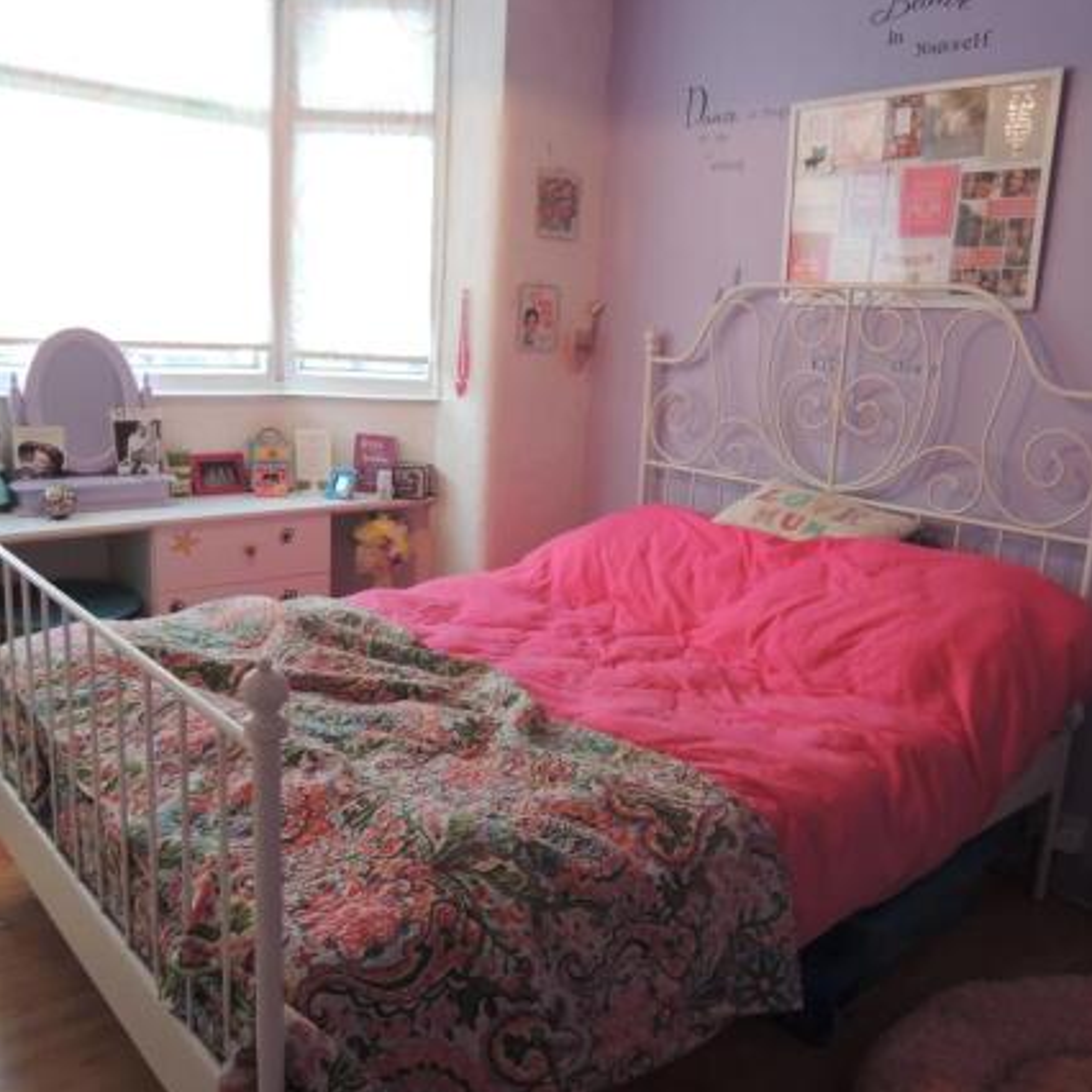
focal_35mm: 29
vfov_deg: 55.6
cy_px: 552
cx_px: 540
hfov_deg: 55.6
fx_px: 1035
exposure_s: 1/30
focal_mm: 4.3
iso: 360
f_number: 3
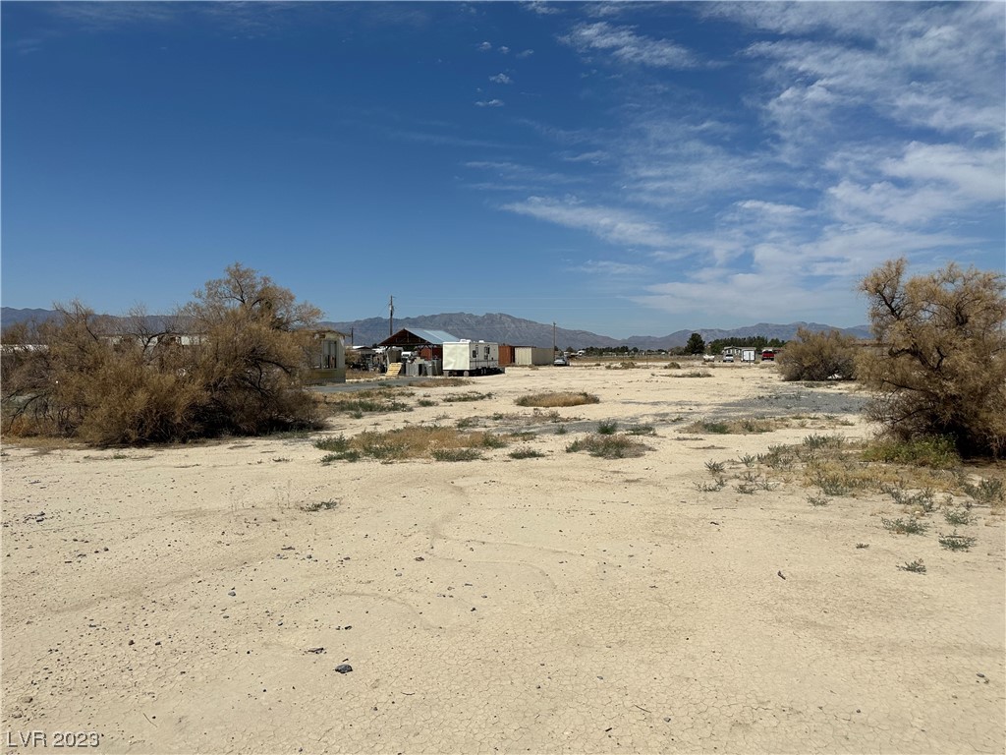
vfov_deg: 56.8
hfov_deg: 71.6
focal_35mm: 24
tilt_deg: -2.8
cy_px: 378
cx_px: 503
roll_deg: -0.2
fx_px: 697
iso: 80
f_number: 1.78
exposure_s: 1/13699
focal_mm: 6.86
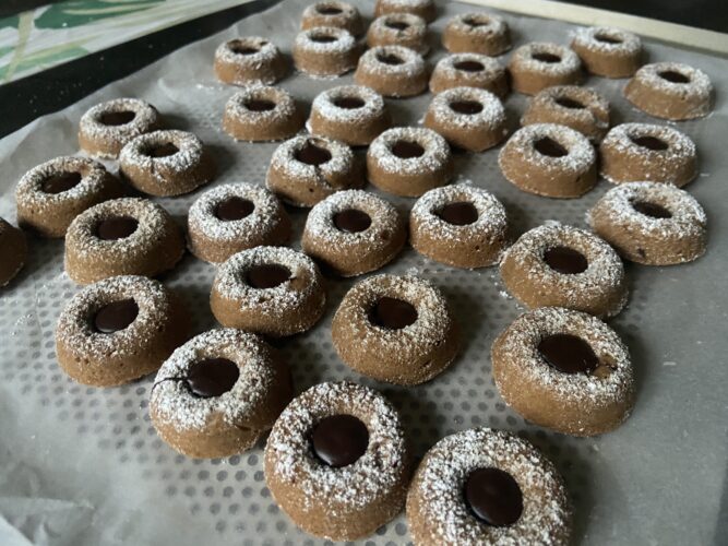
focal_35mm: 26
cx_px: 364
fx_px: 547
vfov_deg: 53.0
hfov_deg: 67.3
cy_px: 273
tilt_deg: -45.0
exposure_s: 1/30
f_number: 1.8
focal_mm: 4.25
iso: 800
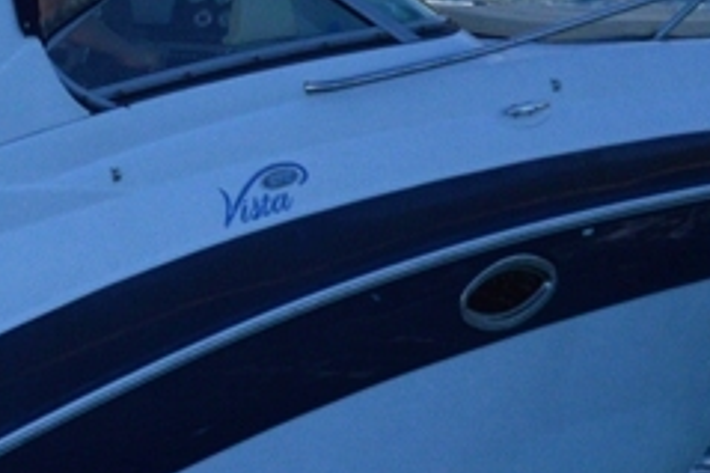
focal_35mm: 339
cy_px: 265
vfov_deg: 4.0
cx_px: -134
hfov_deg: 6.1
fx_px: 6681
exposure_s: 1/4000
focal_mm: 60
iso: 400
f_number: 5
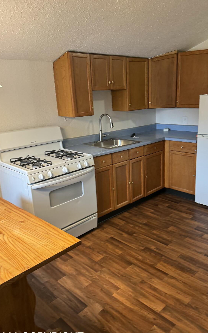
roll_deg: +3.7
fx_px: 263
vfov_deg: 64.6
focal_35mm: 29
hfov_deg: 42.9
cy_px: 164
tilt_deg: -17.4
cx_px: 128
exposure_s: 1/60
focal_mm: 6.76
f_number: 1.78
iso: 250
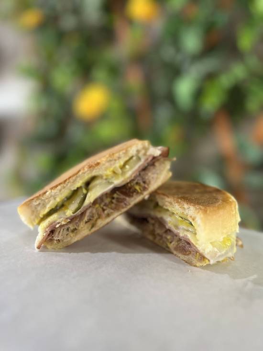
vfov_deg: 67.3
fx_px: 263
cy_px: 176
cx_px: 132
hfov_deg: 53.1
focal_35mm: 26
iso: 400
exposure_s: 1/59
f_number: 1.5
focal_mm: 5.7
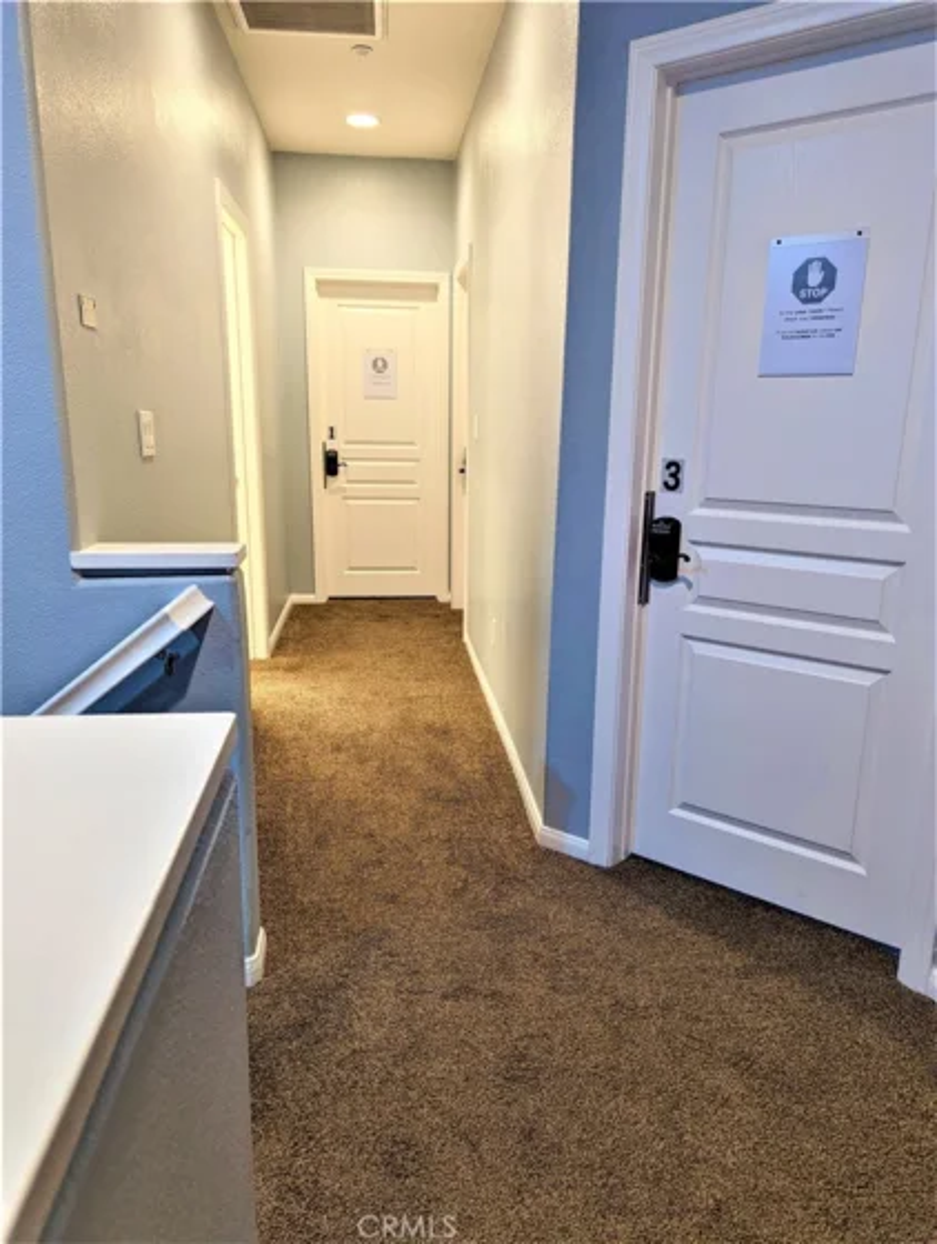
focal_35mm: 24
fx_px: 864
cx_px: 468
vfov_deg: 71.5
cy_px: 622
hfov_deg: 57.0
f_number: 1.85
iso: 111
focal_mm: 6.81
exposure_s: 1/23.8
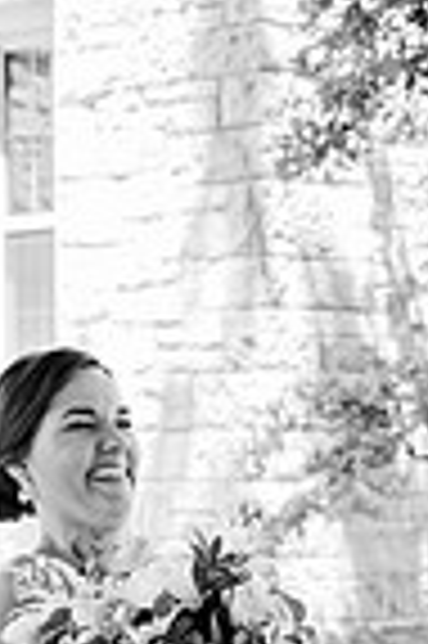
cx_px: 146
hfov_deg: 9.6
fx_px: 2538
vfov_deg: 13.8
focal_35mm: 142
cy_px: 865
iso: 320
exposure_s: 1/320
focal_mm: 45
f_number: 4
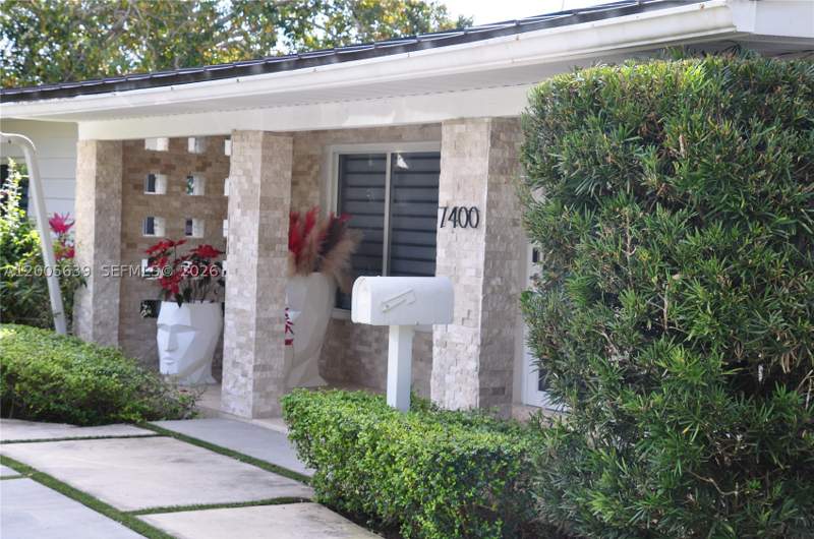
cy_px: 270
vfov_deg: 20.5
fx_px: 1489
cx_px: 407
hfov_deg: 30.6
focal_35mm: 66
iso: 200
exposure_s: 1/160
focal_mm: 44
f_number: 9
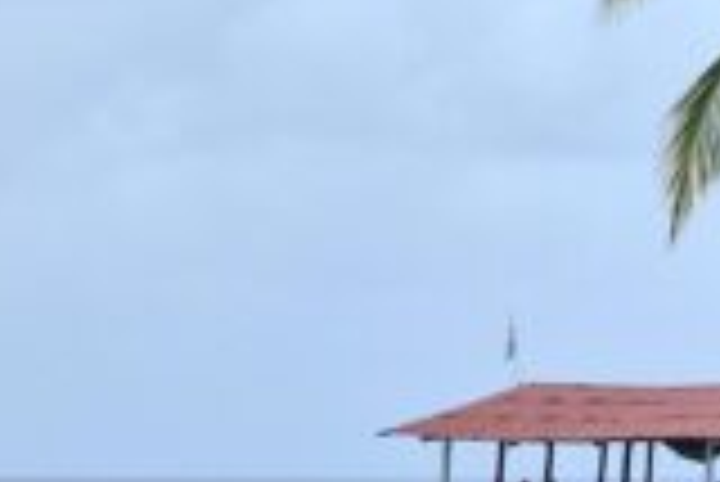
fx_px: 3063
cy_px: -189
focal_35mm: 153
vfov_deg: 8.8
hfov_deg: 10.9
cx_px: 1836
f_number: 1.8
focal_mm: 5.54
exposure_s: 1/10000
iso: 50
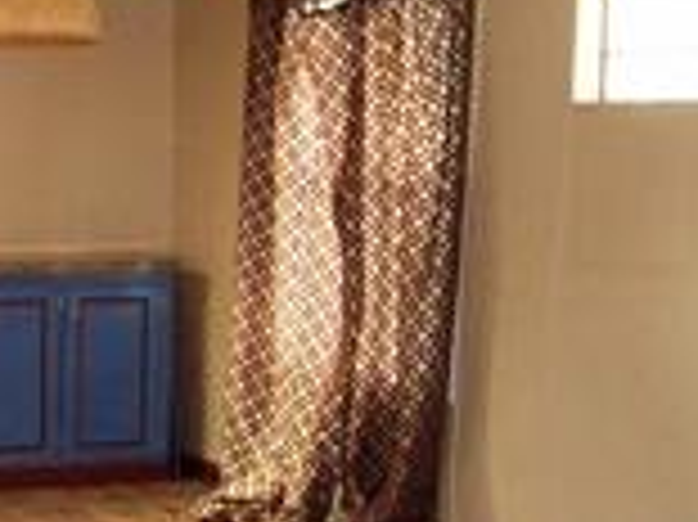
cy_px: 252
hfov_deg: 19.5
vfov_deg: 15.9
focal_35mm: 93
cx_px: -194
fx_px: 1874
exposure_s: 1/64
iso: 200
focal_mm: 6
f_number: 2.7
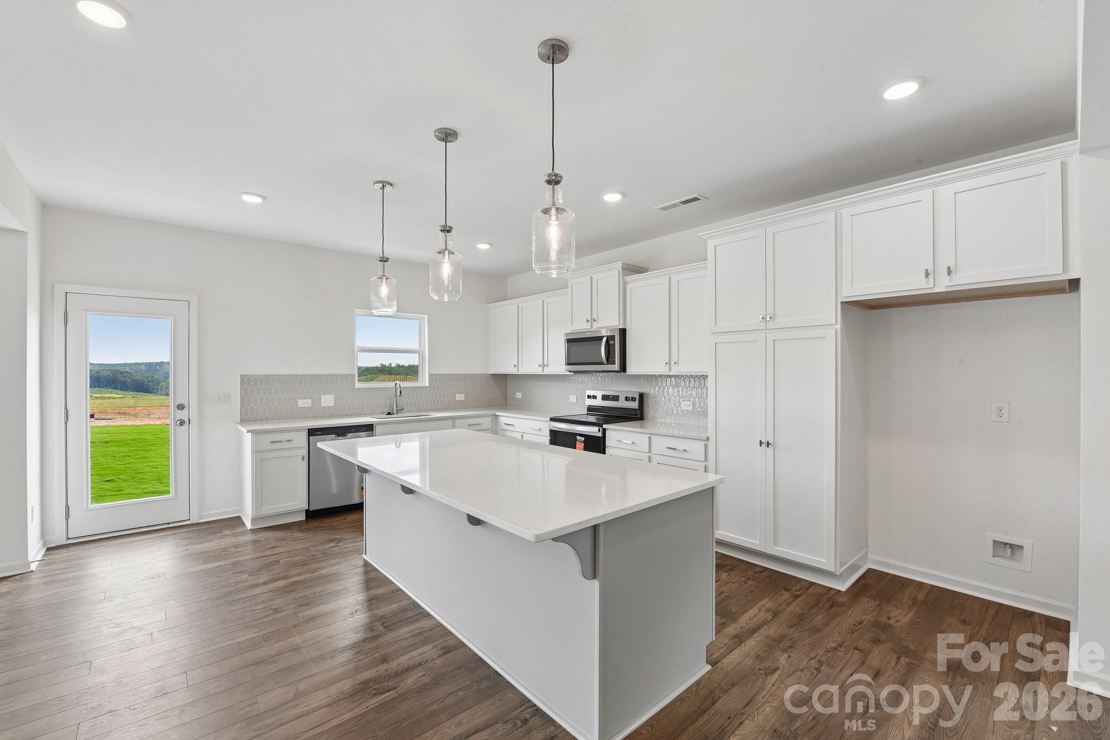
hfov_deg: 100.4
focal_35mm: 15
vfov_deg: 77.3
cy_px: 370
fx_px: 462
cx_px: 555
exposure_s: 1/15
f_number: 11
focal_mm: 15
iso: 200
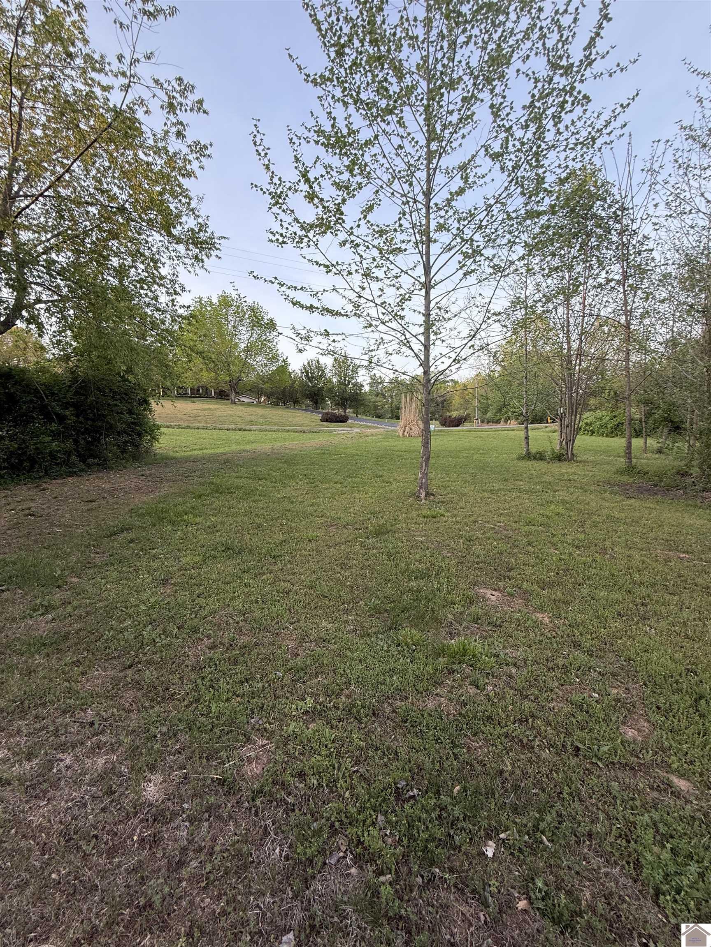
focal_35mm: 14
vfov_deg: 102.1
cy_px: 474
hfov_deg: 85.7
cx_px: 356
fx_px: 383
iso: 50
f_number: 2.2
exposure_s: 1/210
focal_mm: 2.22
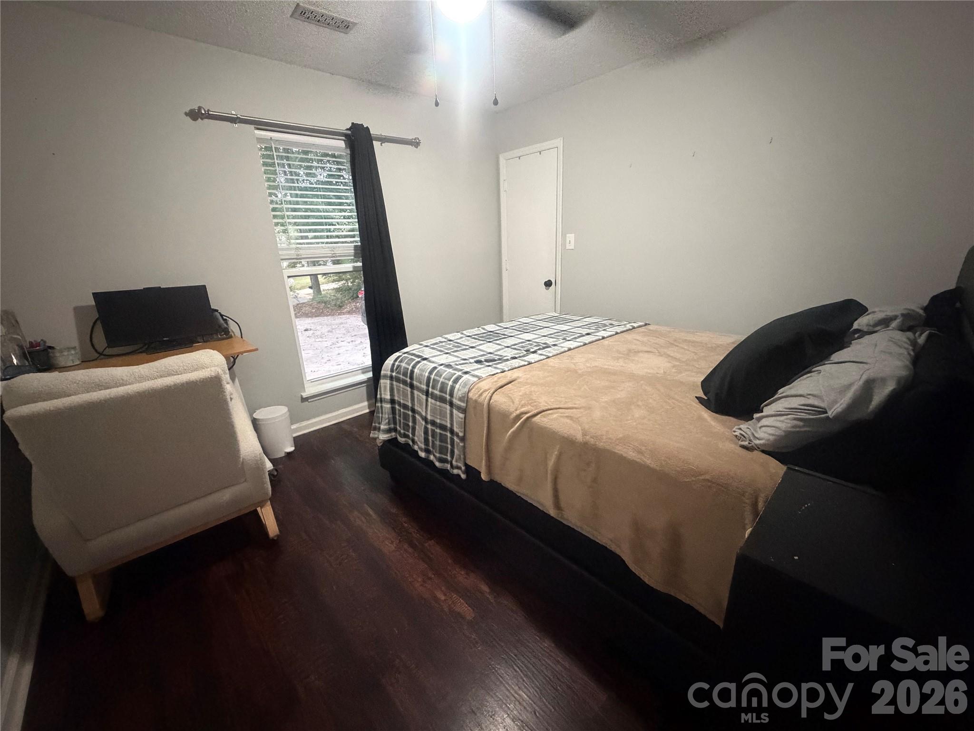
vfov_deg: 85.7
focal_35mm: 14
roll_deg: +3.3
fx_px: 394
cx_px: 487
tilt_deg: -17.9
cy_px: 366
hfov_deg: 102.1
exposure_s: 1/40
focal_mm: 2.22
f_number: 2.2
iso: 1250
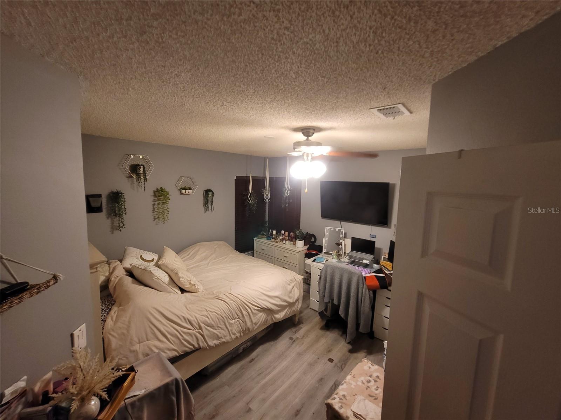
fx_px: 211
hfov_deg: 106.2
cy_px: 210
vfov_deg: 89.9
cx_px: 280
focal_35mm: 13
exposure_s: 1/24
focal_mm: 2.2
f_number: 2.2
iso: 640
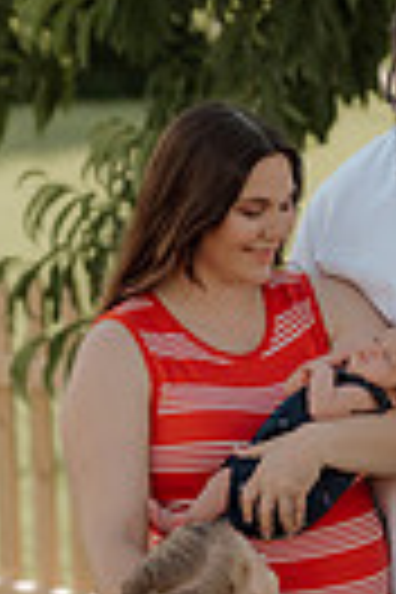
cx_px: 364
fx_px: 4785
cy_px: 464
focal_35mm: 290
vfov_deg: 7.1
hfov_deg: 4.7
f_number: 2.5
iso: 80
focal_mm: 85
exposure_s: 1/320
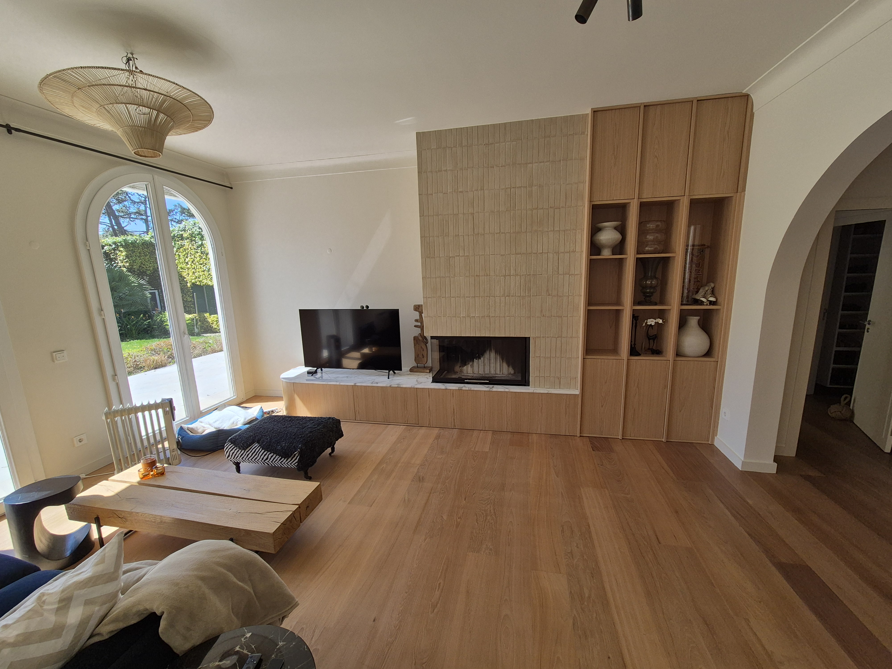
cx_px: 446
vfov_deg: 89.9
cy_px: 334
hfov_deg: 106.2
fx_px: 335
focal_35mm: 13
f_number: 2.2
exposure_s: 1/416
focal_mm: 2.2
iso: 50
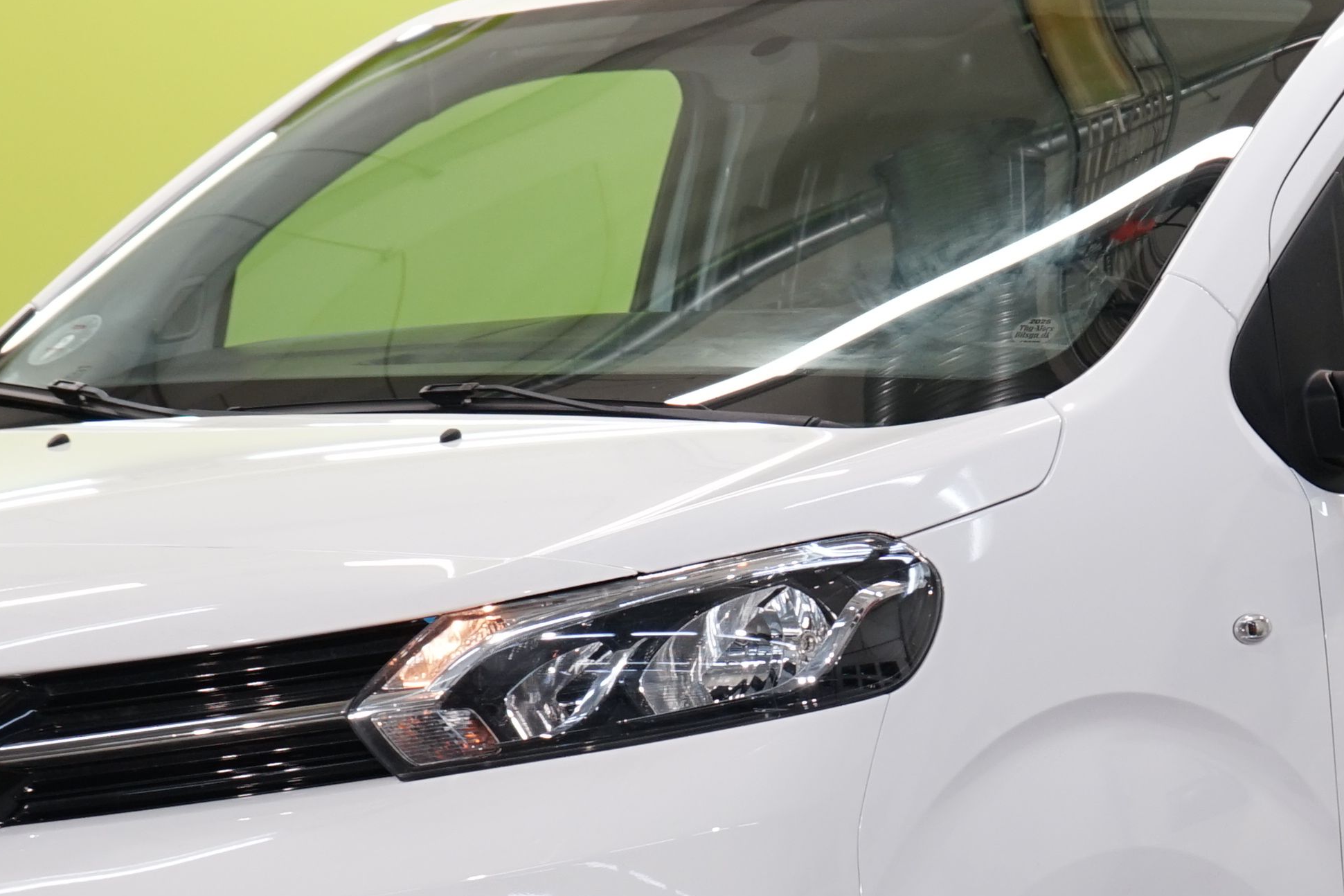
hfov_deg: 10.1
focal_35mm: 204
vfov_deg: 6.7
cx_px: 1127
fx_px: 7615
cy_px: 740
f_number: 5.6
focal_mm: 66
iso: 320
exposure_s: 1/30
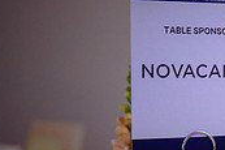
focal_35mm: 141
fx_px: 880
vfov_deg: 9.6
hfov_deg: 13.5
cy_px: 186
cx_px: 358
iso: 800
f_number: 3.5
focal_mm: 42
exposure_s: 1/40
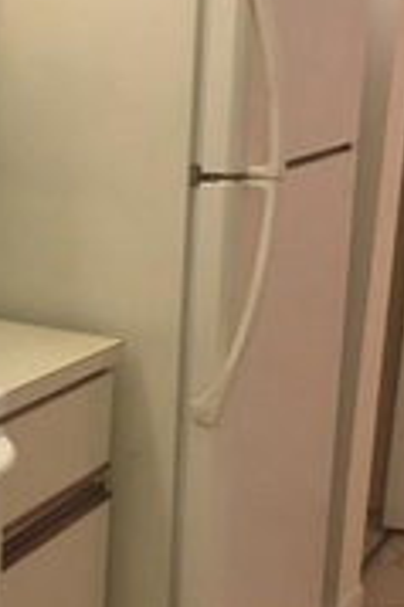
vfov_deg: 28.1
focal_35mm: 72
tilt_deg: -11.1
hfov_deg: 16.9
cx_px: -219
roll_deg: +0.3
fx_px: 1214
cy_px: 298
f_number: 2.2
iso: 50
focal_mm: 4.15
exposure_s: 1/15
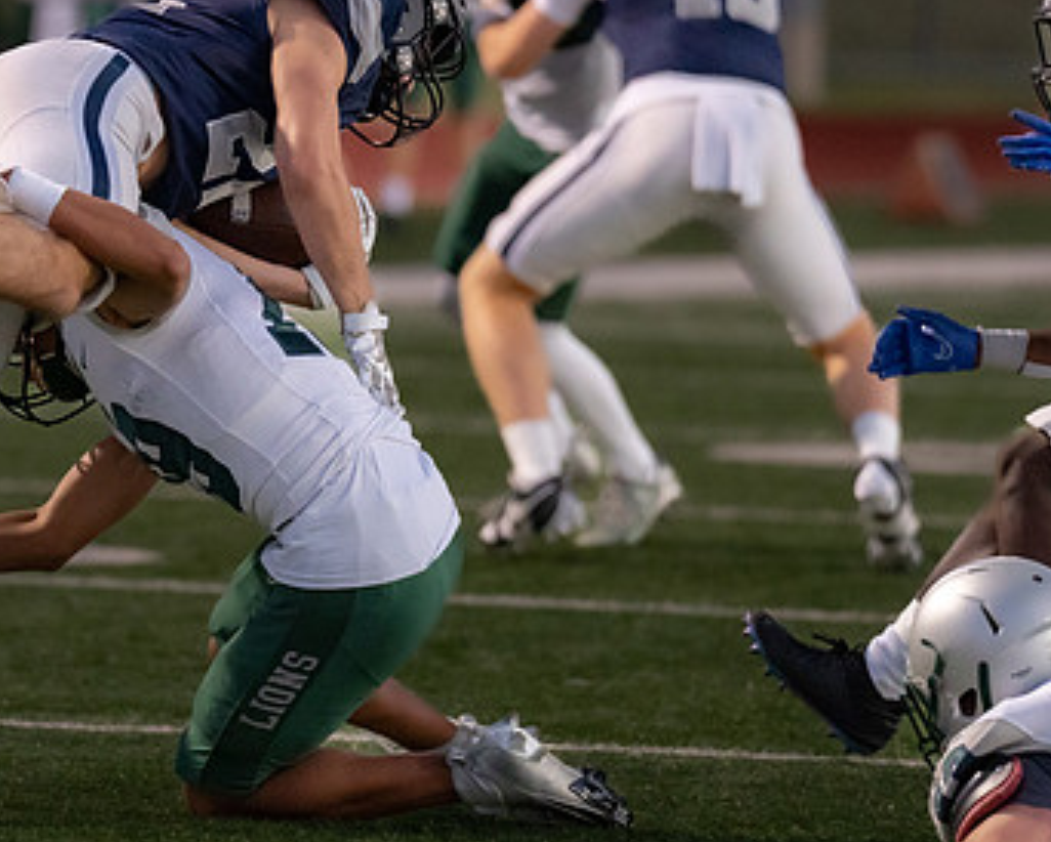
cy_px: 302
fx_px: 16464
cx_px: 201
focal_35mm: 529
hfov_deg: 3.7
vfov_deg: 2.9
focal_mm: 200
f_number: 2.8
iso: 2000
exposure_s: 1/1250
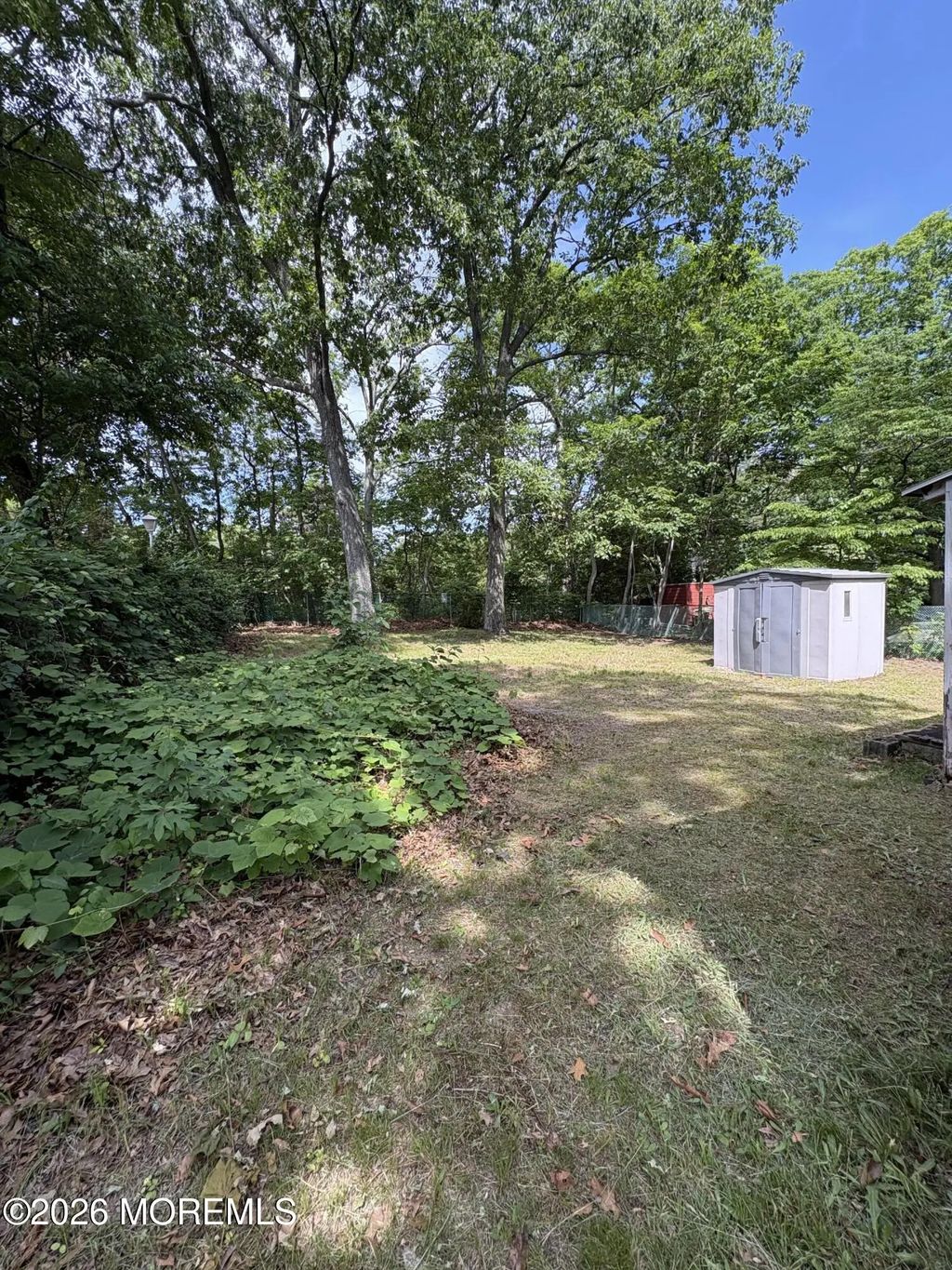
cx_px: 476
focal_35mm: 14
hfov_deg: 85.7
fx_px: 513
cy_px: 635
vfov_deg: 102.1
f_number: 2.2
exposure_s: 1/259
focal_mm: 2.22
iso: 40
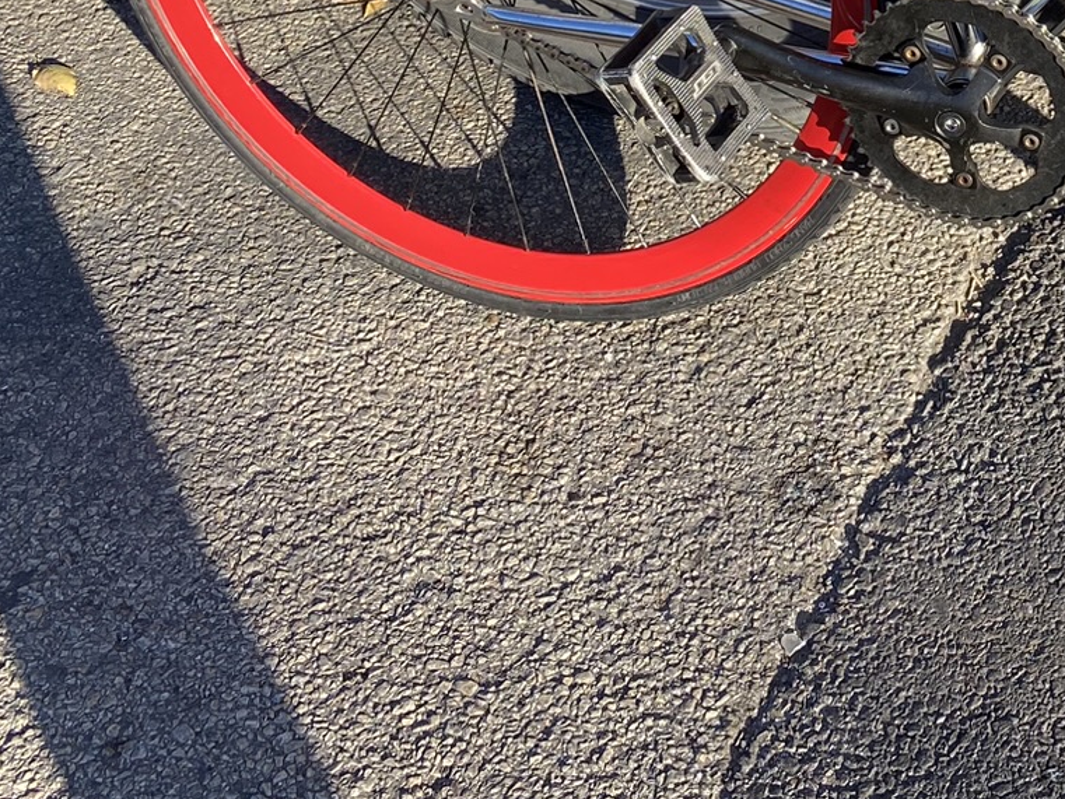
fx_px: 2154
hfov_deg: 25.8
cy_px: -259
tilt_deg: -38.0
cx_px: 1159
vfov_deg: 19.3
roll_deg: -0.4
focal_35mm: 70
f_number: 1.8
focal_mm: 4.25
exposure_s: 1/508
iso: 32
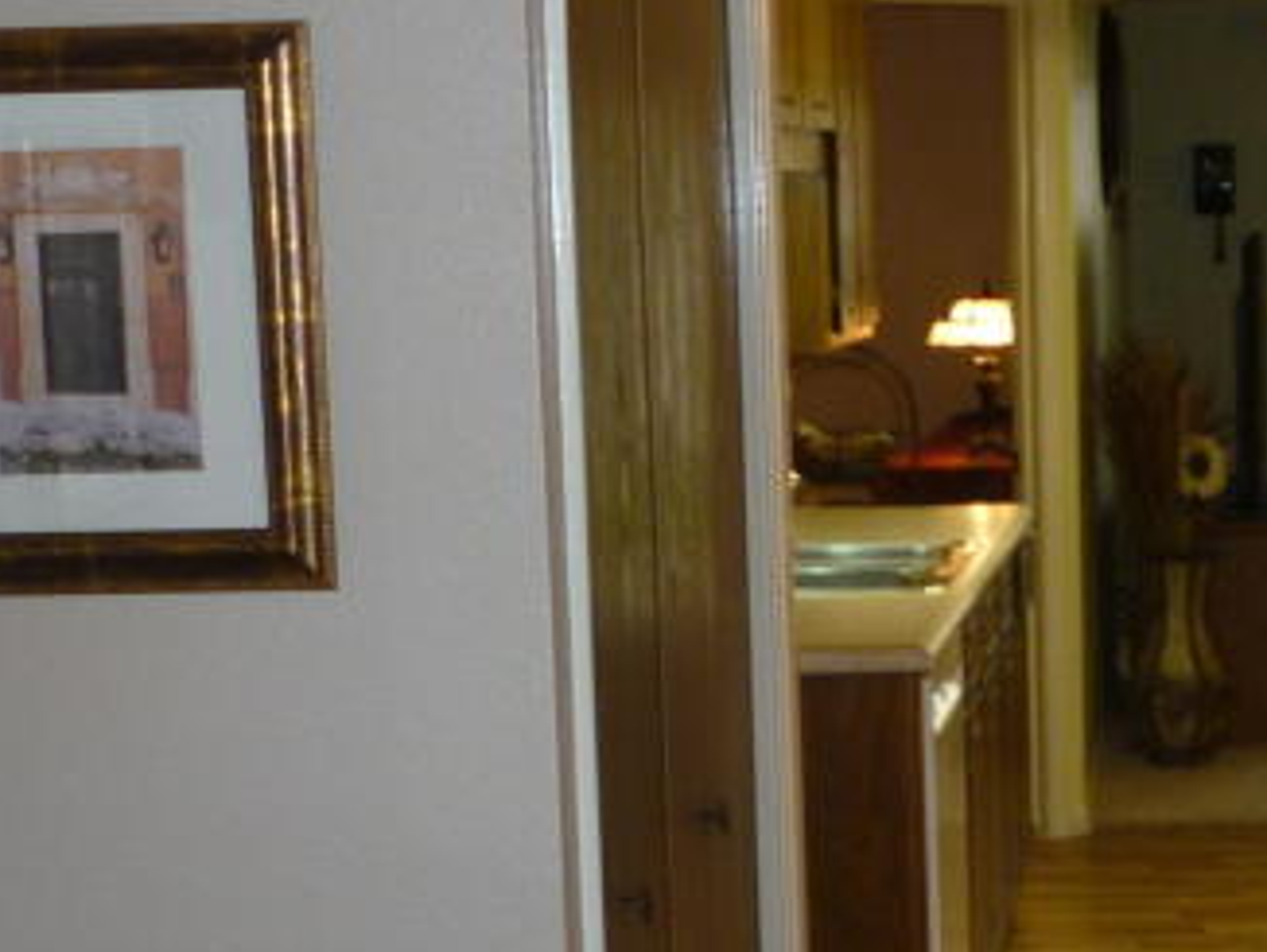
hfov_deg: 21.0
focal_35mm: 91
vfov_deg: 16.2
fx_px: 3333
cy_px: 711
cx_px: 1174
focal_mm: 5.2
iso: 125
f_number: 3.3
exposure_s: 1/30
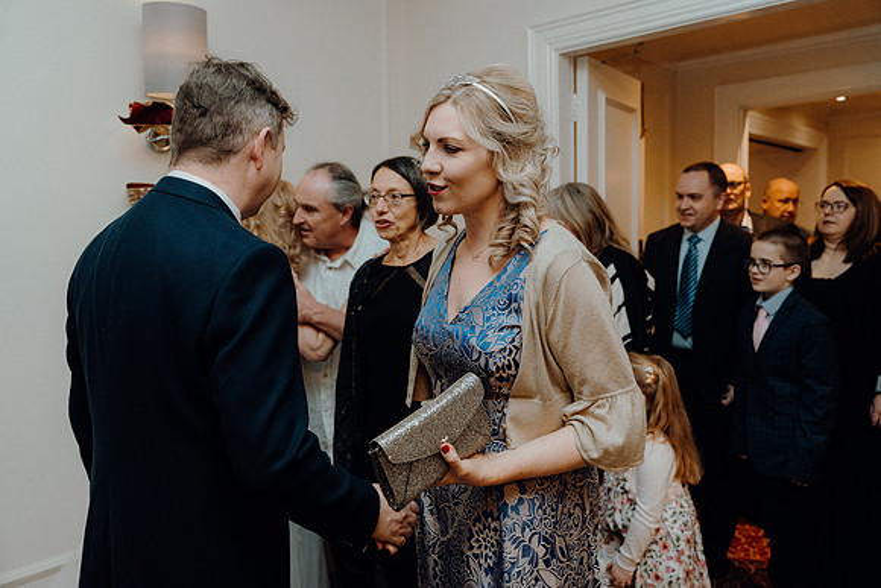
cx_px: 440
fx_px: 734
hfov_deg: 61.9
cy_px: 294
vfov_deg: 43.6
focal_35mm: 30
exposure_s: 1/200
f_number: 3.5
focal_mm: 30
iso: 2500
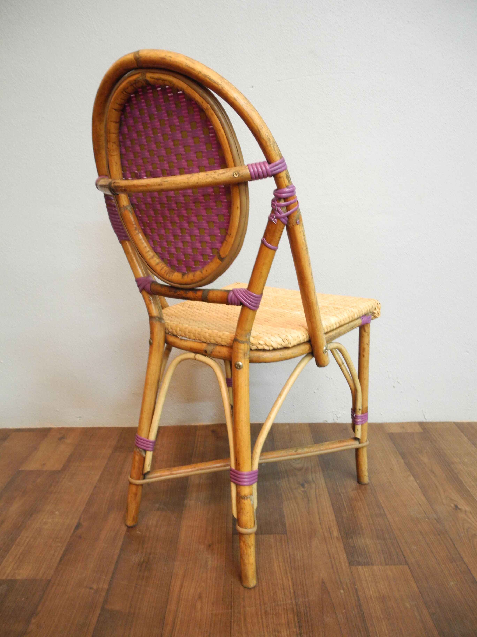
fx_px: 514
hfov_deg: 49.7
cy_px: 318
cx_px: 238
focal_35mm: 28
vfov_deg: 63.4
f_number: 2.8
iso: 400
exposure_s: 1/3.8
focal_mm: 6
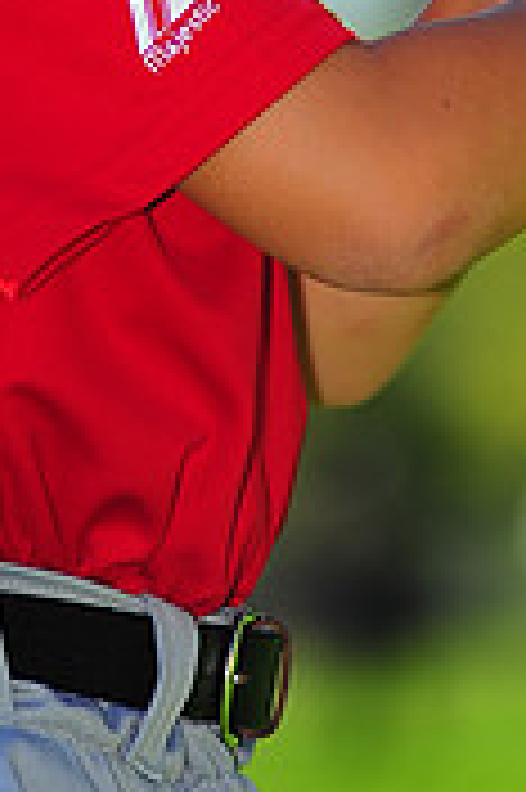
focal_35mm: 594
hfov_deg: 2.3
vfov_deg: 3.5
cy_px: -418
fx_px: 13043
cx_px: 148
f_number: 3.5
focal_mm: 180
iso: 200
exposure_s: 1/1250
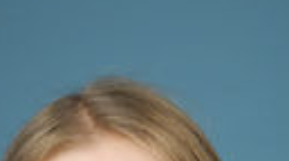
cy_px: 418
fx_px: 1507
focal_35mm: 197
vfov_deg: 5.8
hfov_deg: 10.9
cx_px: 271
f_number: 7.1
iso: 1000
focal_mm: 39
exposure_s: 1/250
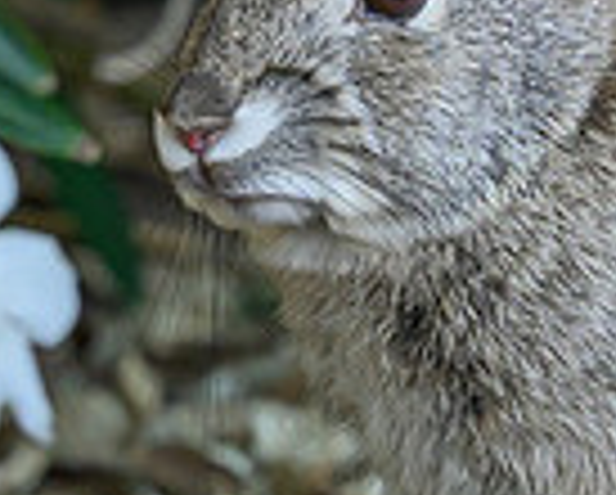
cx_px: 217
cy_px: 47
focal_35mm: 3704
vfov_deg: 0.4
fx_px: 67625
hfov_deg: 0.5
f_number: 4.5
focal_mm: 400
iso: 800
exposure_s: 1/640
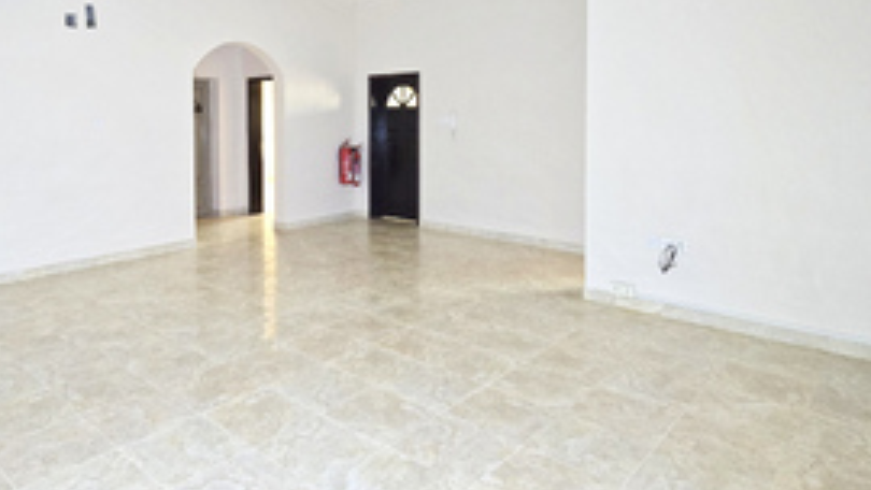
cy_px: 131
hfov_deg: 75.1
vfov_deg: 46.2
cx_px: 331
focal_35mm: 24
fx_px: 554
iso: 800
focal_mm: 2.2
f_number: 2.2
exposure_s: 1/50
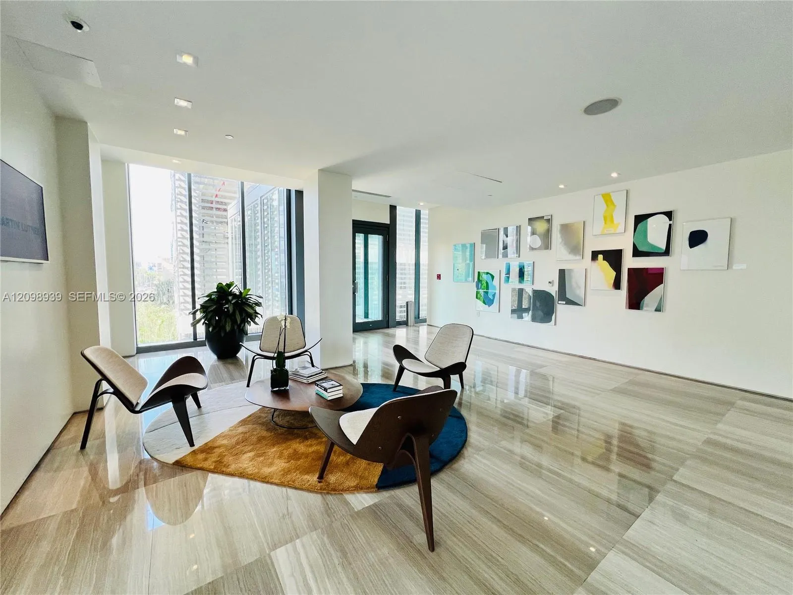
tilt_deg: -4.4
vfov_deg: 89.9
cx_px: 396
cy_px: 298
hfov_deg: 106.2
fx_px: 298
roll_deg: -0.3
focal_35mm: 13
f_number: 1.8
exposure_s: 1/120
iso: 80
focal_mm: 1.57
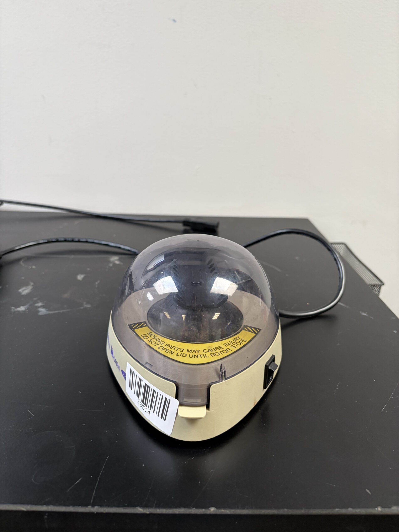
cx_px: 200
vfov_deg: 67.3
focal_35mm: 26
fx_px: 400
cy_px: 266
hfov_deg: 53.1
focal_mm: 5.96
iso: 125
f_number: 1.6
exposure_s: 1/68
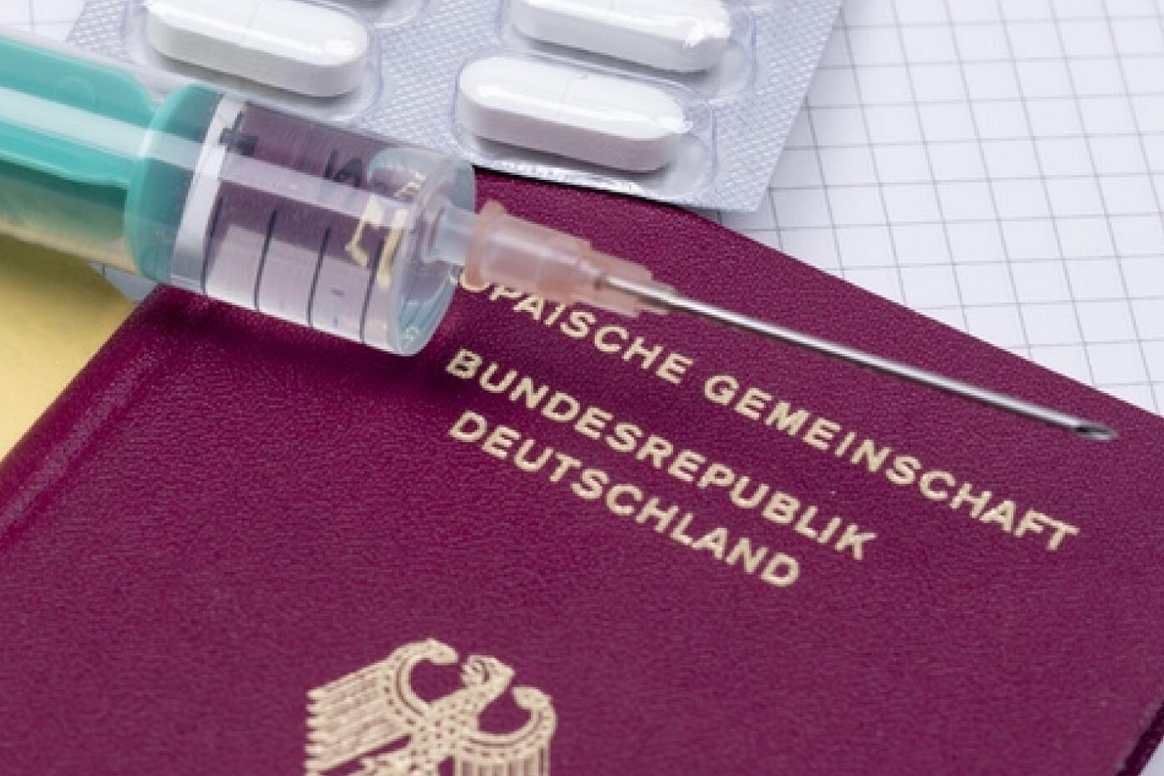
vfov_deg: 10.2
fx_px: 4331
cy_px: 310
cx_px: 368
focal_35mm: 134
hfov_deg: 15.3
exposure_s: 1/100
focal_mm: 50
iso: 100
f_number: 6.3
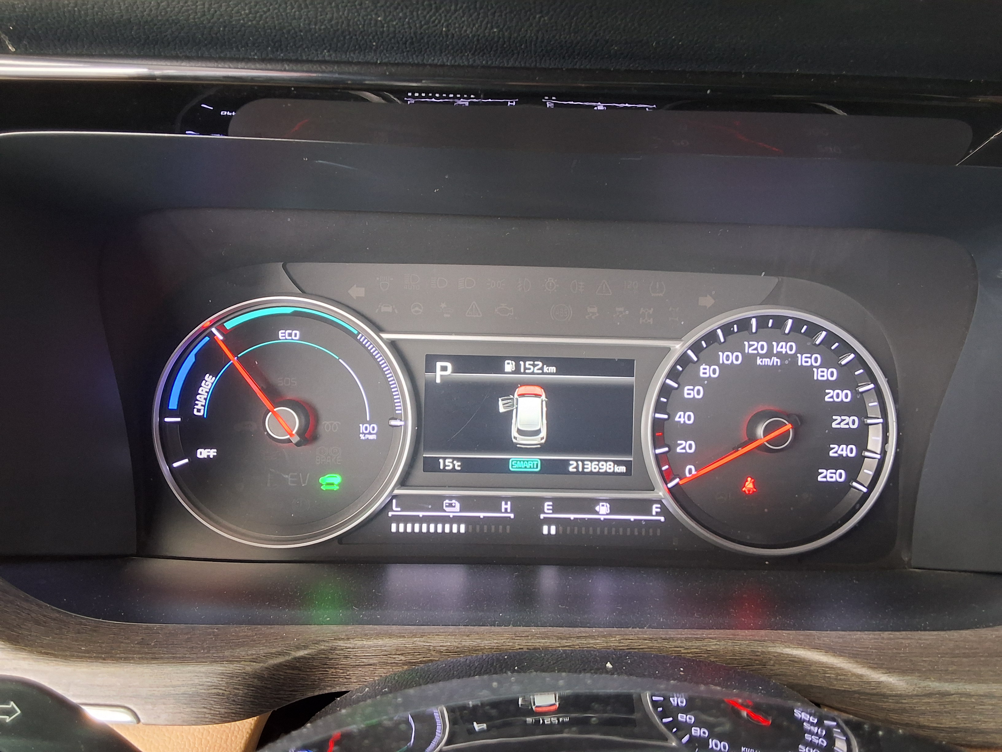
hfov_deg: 63.4
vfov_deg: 49.7
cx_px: 501
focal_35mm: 28
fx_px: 810
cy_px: 376
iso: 250
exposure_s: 1/24
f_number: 1.9
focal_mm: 2.91
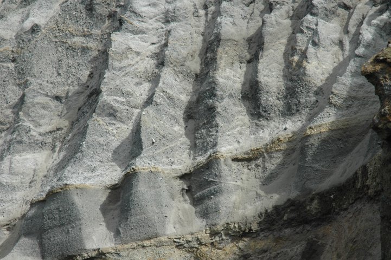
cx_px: 196
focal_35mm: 105
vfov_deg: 13.0
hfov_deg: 19.5
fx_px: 1140
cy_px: 130
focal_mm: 70
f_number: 10
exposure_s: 1/160
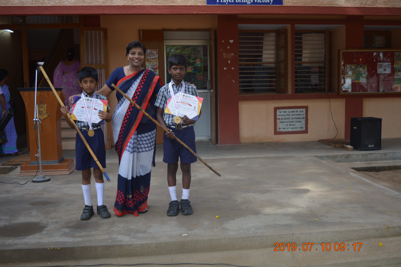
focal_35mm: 38
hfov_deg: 51.3
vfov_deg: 35.5
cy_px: 134
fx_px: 418
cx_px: 200
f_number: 4
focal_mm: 25
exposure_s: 1/200
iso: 200
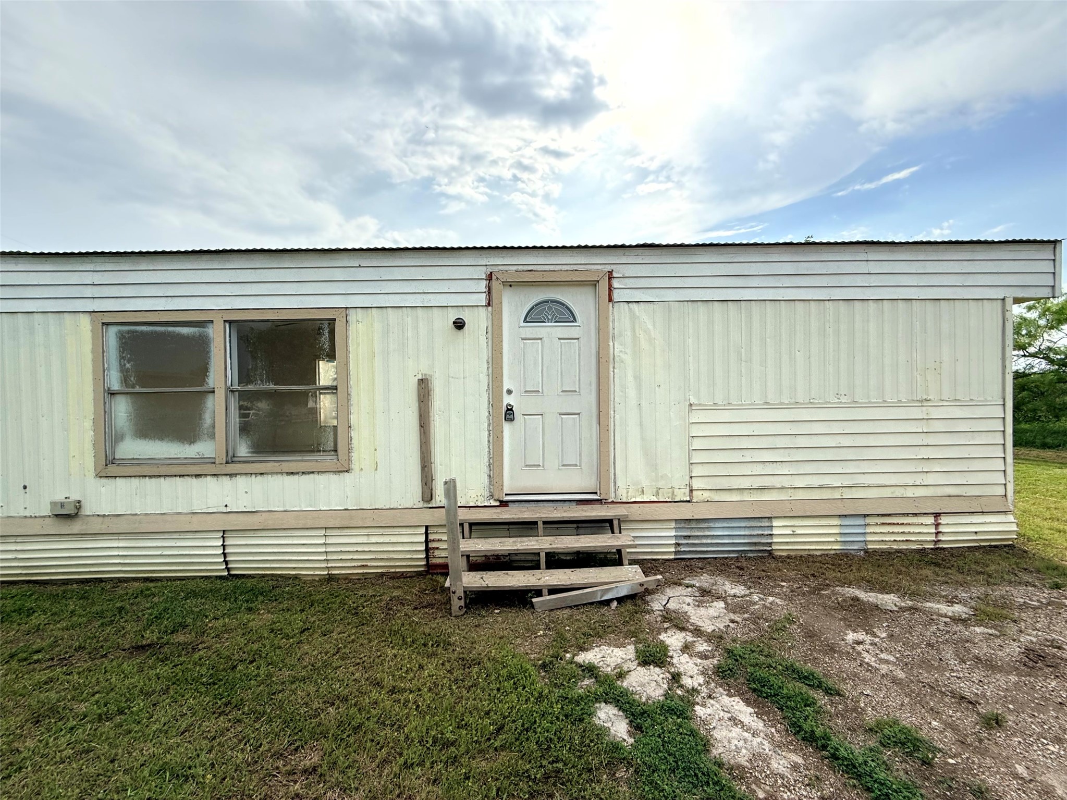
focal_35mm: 14
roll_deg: +0.8
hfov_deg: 102.1
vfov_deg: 85.7
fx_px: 432
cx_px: 534
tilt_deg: -1.3
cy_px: 400
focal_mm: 2.22
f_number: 2.2
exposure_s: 1/2237
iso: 64
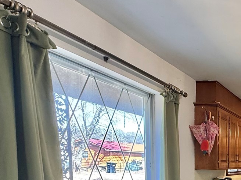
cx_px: 294
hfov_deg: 35.3
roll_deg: -2.0
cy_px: 192
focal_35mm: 41
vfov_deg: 31.6
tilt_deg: -4.8
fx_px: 285
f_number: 2.2
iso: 400
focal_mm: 2.22
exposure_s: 1/120
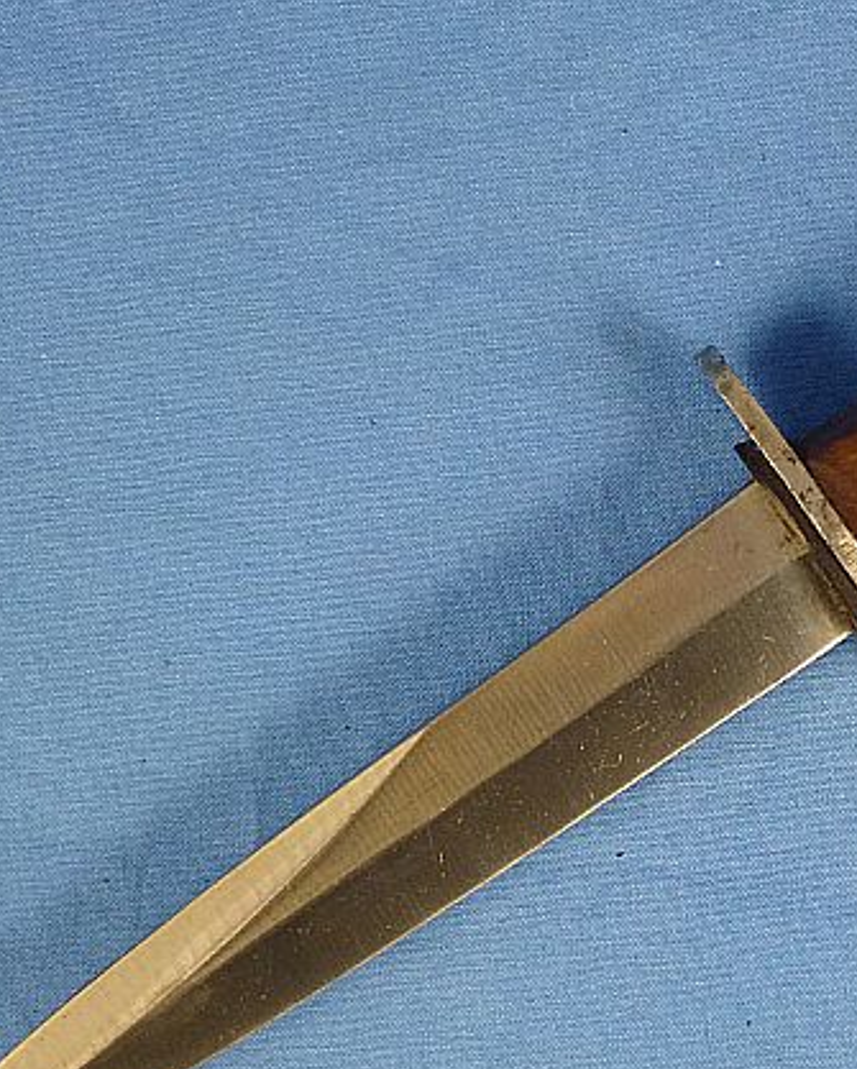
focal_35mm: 84
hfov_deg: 18.0
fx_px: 2660
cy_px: 601
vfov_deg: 22.7
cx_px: 765
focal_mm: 8
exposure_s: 1/80
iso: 320
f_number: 4
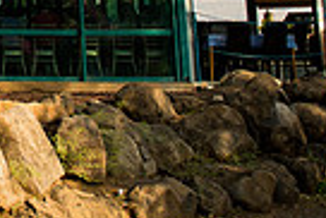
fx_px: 925
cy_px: -150
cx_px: -213
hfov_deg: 17.3
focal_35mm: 102
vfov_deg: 12.5
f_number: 2.8
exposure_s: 1/4000
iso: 800
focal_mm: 24
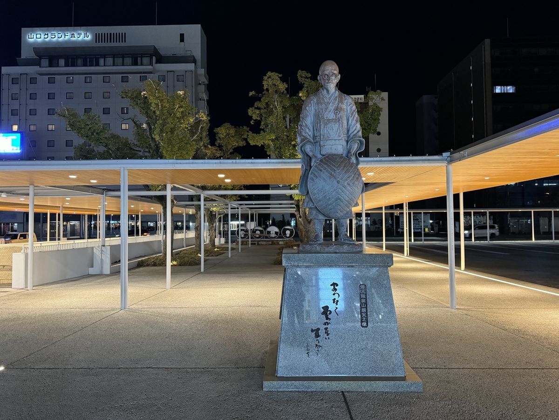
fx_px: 388
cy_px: 210
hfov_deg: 71.6
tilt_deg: +2.4
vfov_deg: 56.8
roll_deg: +0.7
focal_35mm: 24
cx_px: 280
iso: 800
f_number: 1.78
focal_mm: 6.86
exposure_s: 1/45
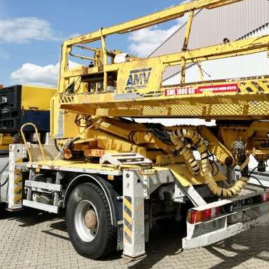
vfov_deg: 42.7
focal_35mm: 39
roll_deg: -0.5
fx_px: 343
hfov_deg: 42.7
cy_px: 117
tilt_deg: +4.7
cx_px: 158
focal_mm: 5.7
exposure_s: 1/6993
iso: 50
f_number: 1.5
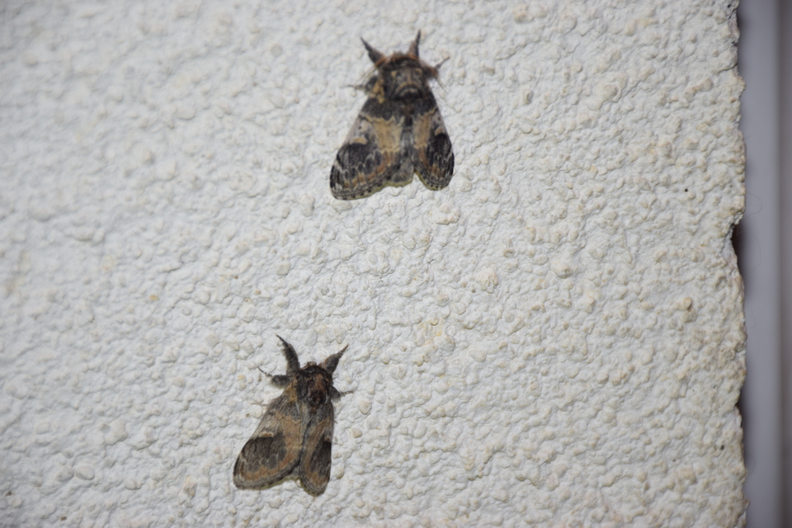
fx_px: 4620
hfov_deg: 9.8
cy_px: 264
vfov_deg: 6.5
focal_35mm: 210
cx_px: 396
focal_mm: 140
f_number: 5.6
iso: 400
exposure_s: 1/60
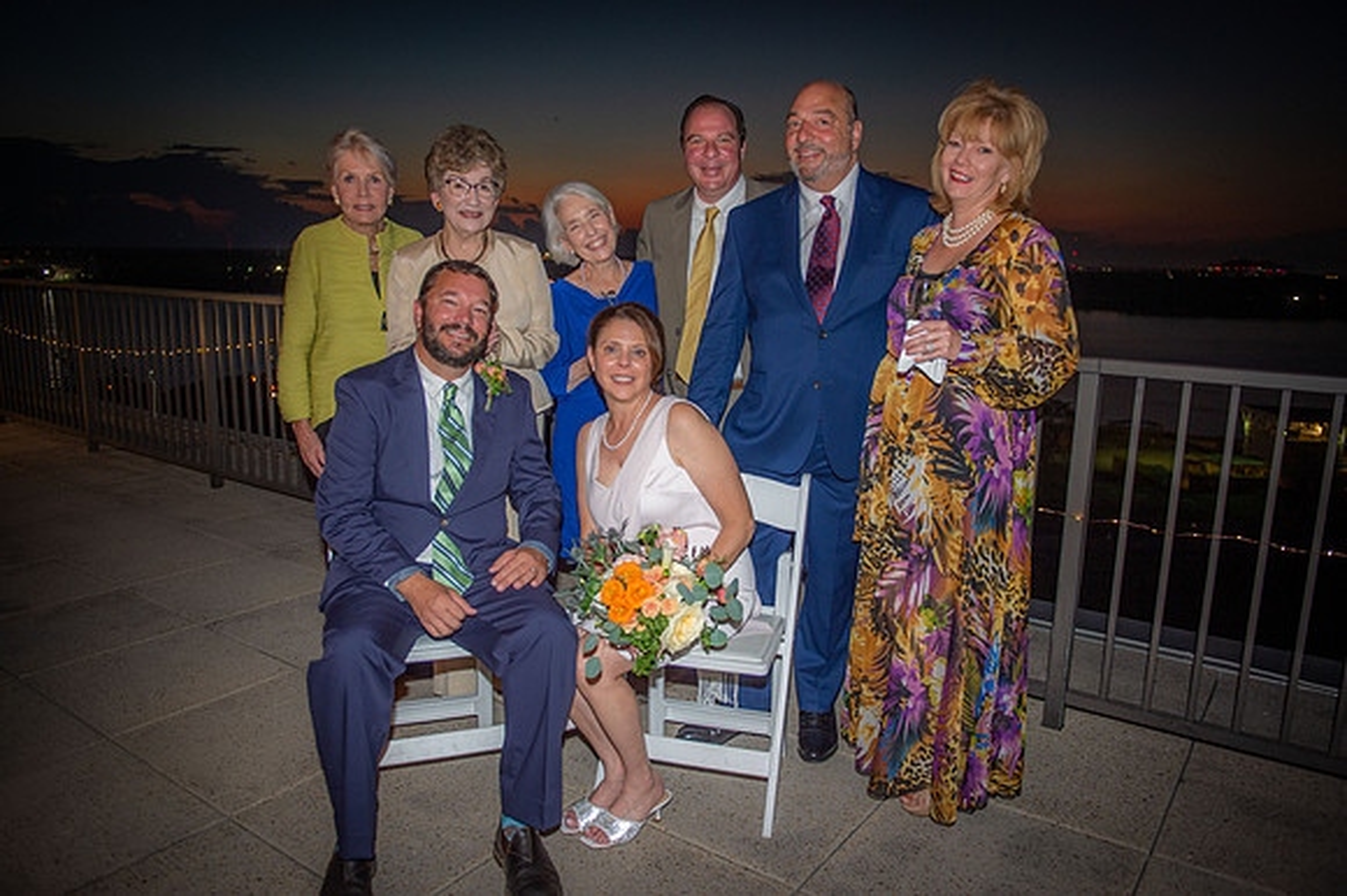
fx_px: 1010
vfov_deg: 47.9
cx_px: 674
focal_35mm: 27
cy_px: 448
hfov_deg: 67.4
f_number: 2.8
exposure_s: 1/80
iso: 1000
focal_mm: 27
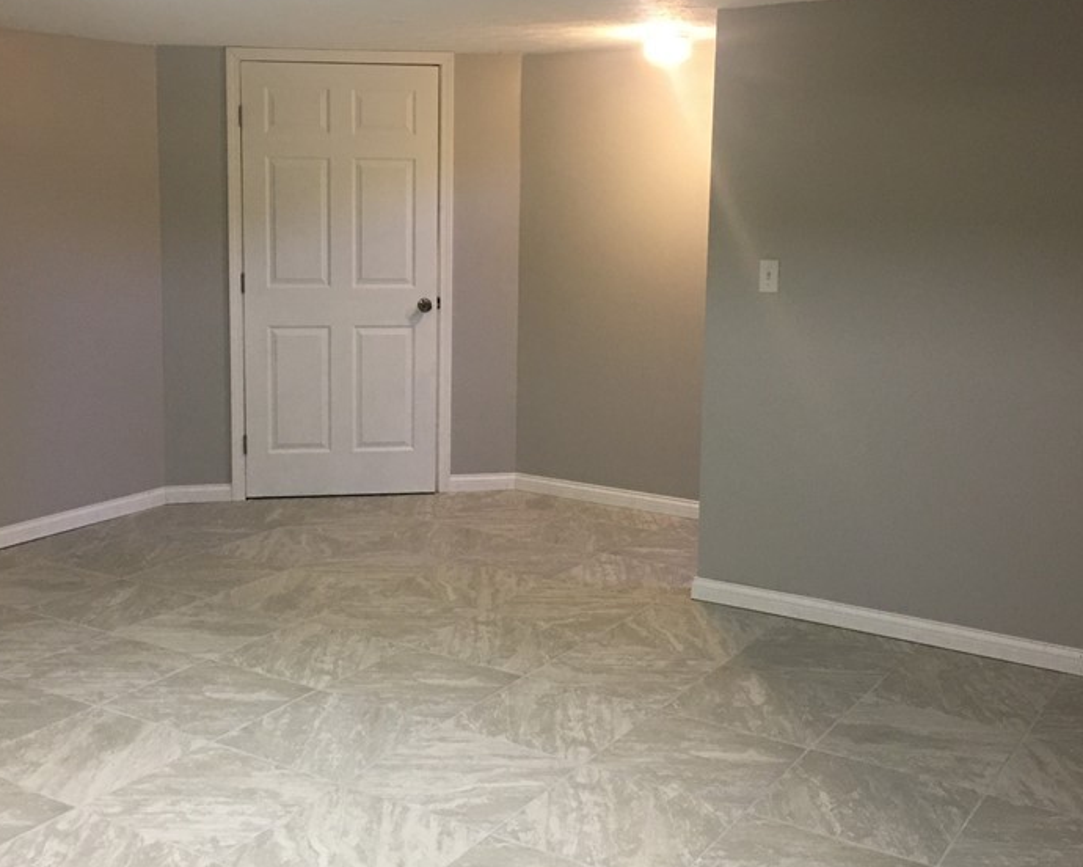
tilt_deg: -6.2
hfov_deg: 43.8
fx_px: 1346
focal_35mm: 42
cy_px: 379
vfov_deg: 35.6
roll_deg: -1.4
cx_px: 480
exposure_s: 1/15
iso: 80
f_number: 2.2
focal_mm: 4.15
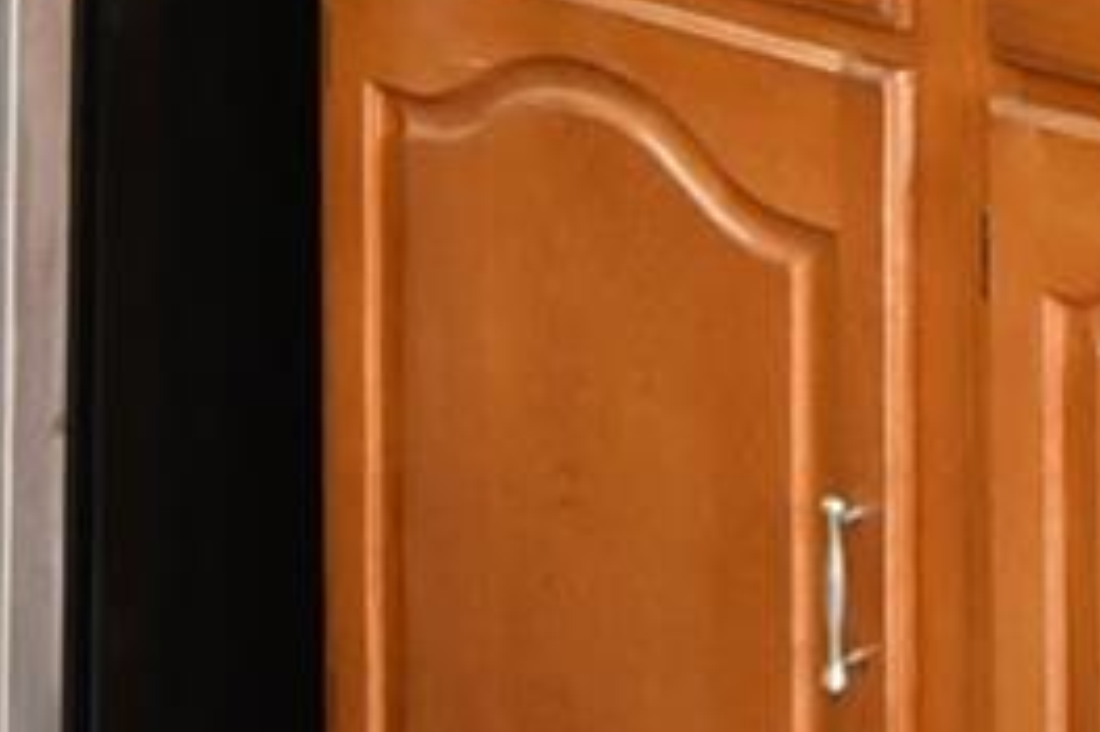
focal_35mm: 109
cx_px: 962
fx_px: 3328
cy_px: -820
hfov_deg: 18.5
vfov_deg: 11.2
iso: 1600
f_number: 7.1
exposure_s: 1/50
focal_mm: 14
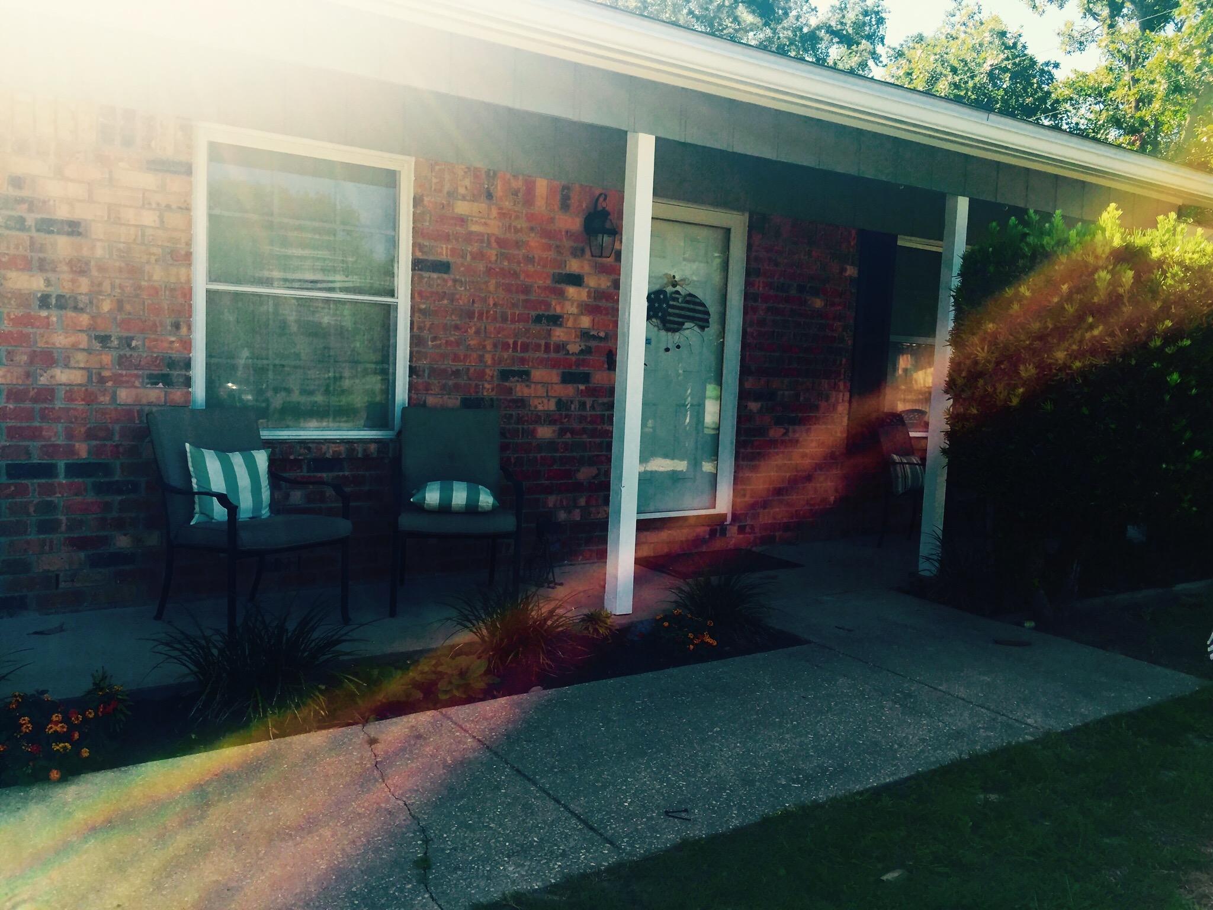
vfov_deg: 48.2
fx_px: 1016
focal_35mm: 29
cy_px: 455
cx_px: 606
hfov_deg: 61.7
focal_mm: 4.15
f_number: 2.2
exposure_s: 1/628
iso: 32
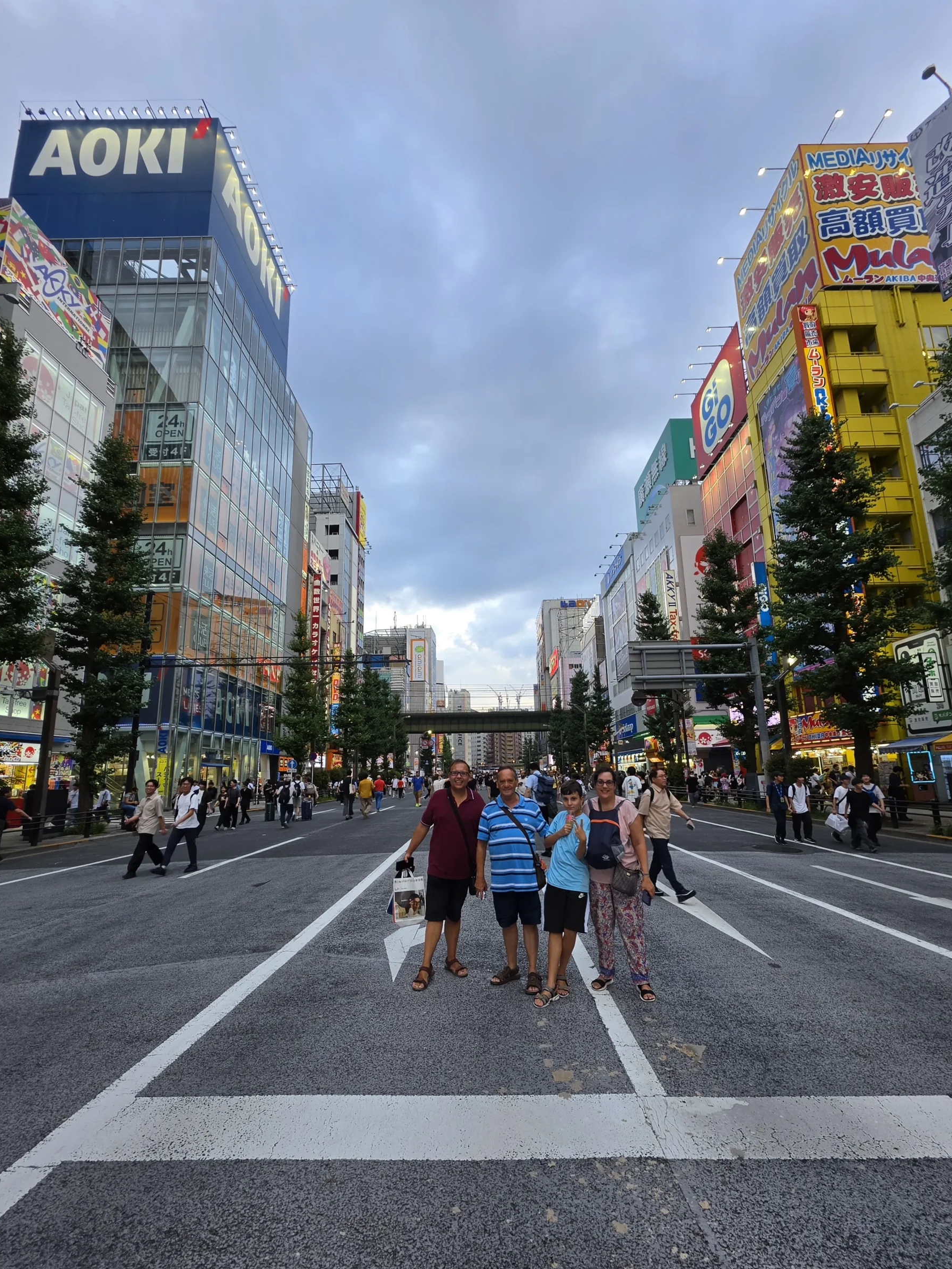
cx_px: 490
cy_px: 671
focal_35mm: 14
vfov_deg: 102.0
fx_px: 513
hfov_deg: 85.7
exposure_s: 1/100
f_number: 1.9
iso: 16
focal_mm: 2.2
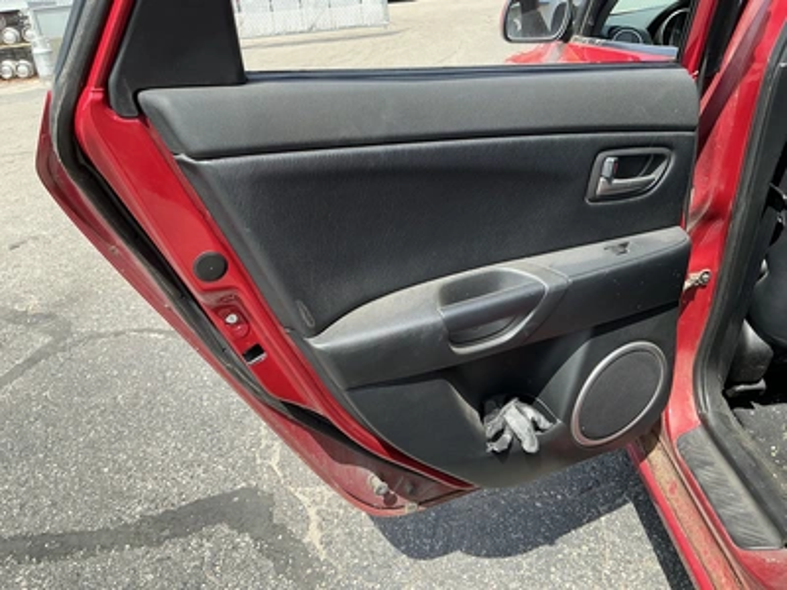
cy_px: 295
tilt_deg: -26.1
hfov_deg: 63.4
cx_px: 394
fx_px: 637
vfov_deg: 49.7
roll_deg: +4.9
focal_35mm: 28
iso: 25
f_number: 1.8
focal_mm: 3
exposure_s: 1/568
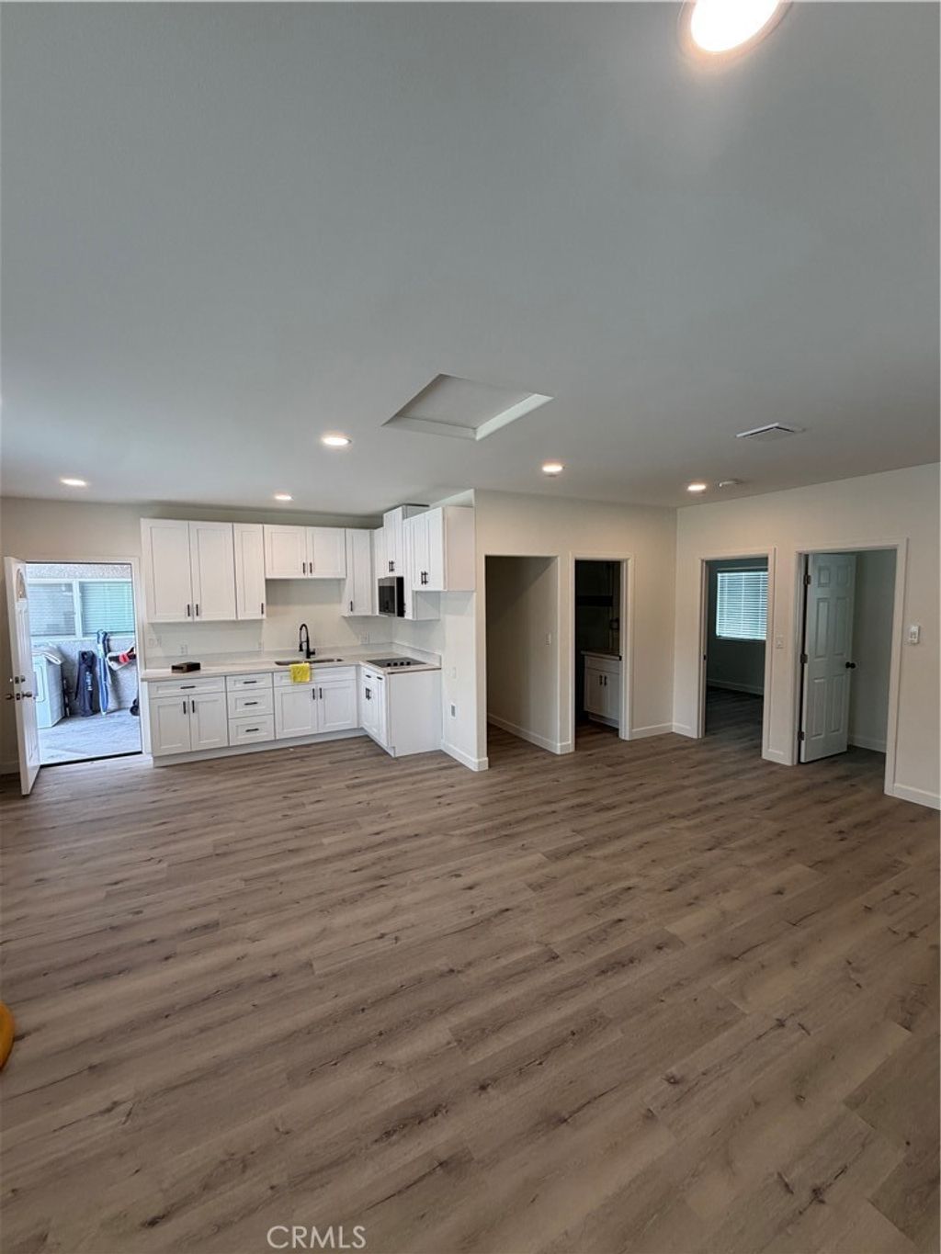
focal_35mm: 14
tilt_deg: -3.6
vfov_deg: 102.1
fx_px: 507
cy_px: 627
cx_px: 470
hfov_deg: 85.7
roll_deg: +1.4
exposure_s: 1/120
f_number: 2.2
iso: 160
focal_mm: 2.22
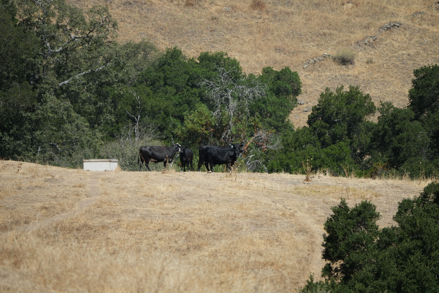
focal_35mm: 400
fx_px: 4877
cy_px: 146
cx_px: 220
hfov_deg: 5.2
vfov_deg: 3.4
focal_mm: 400
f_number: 6.3
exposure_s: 1/2000
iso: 640
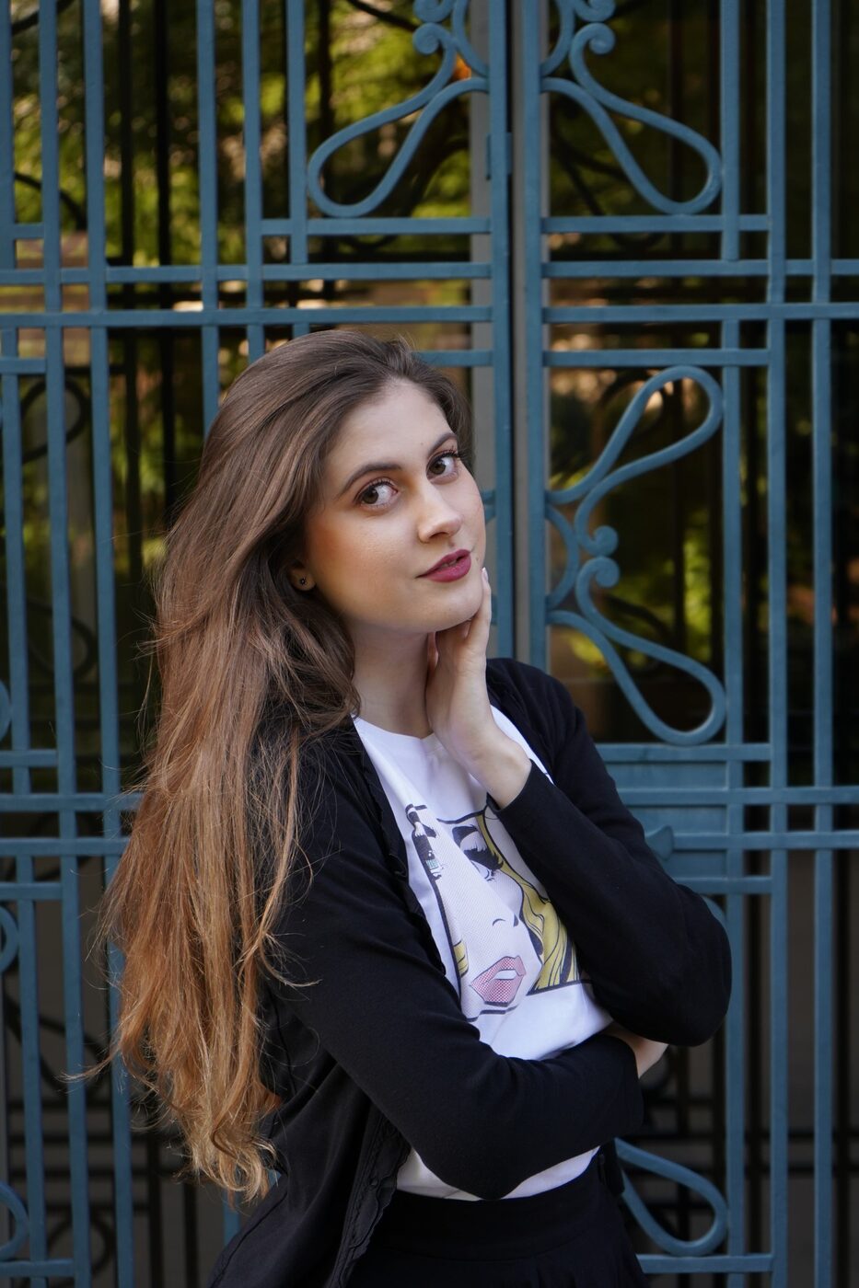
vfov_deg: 28.8
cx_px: 430
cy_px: 644
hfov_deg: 19.5
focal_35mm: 70
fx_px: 2506
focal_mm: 70
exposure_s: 1/125
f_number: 5.6
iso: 400
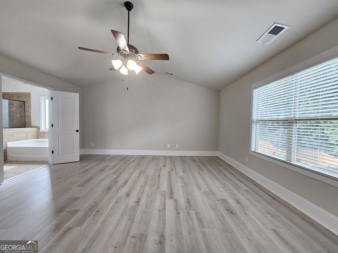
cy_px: 126
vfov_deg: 89.9
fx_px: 127
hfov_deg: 106.2
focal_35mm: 13
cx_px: 169
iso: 320
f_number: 2.2
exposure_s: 1/60
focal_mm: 2.2
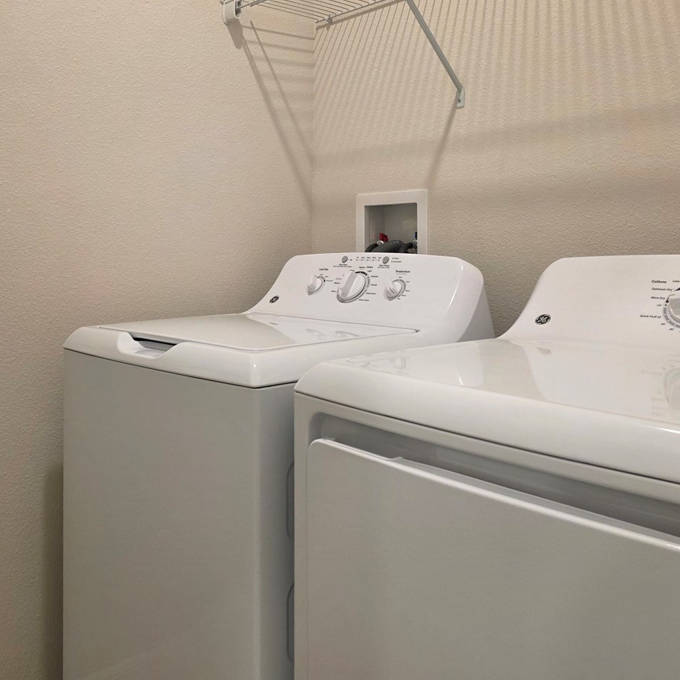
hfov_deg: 47.1
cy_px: 261
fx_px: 778
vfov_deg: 46.9
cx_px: 288
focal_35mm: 35
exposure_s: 1/120
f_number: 1.7
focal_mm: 6.3
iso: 200
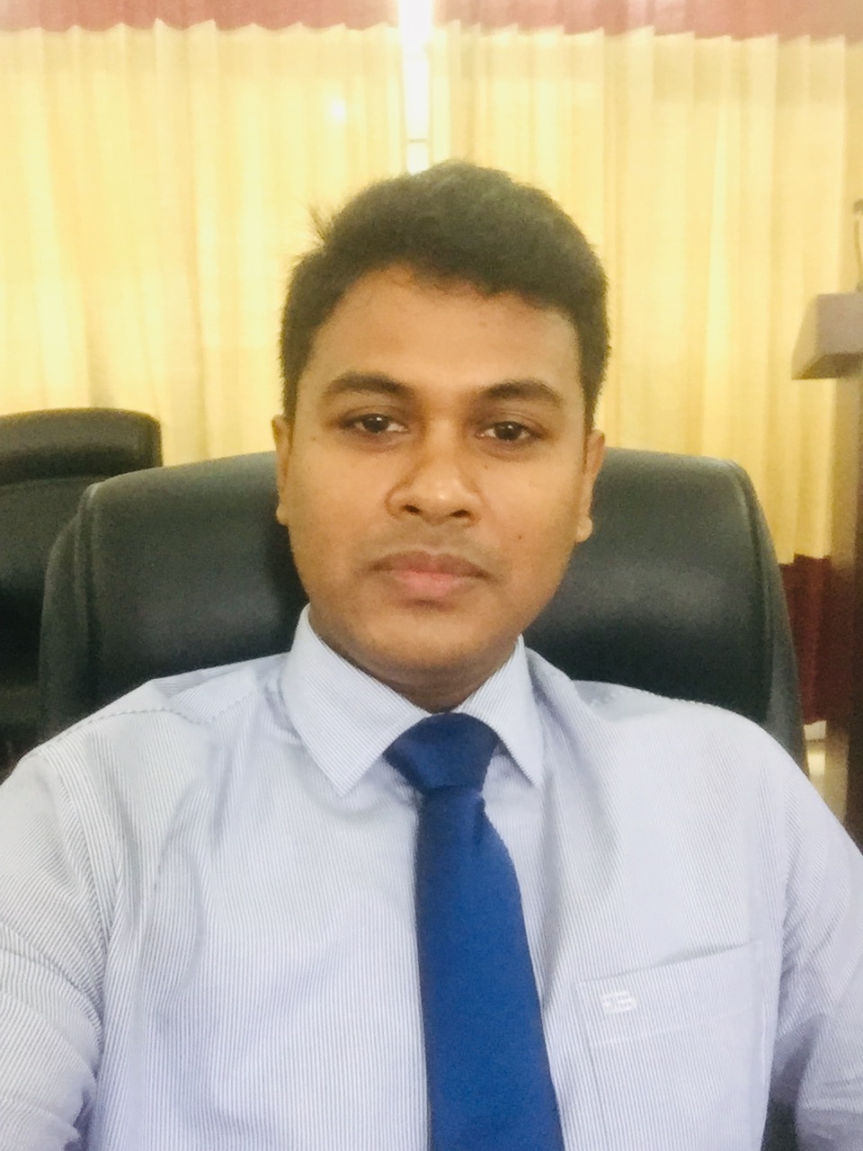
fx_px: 1030
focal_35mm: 31
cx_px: 432
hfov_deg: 45.4
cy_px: 576
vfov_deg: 58.4
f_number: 2.2
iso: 320
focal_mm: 2.65
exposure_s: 1/33
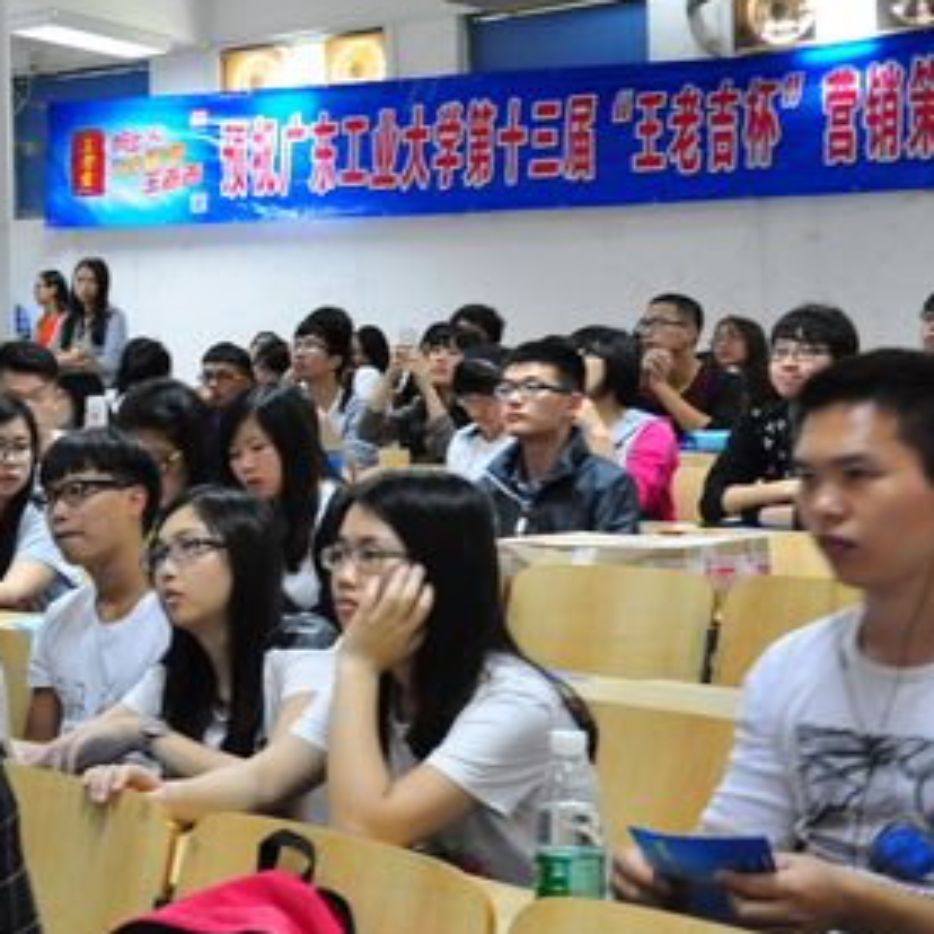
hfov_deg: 22.9
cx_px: -37
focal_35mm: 72
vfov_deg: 24.0
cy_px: 384
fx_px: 2198
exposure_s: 1/15
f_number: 5.6
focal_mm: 26
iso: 800
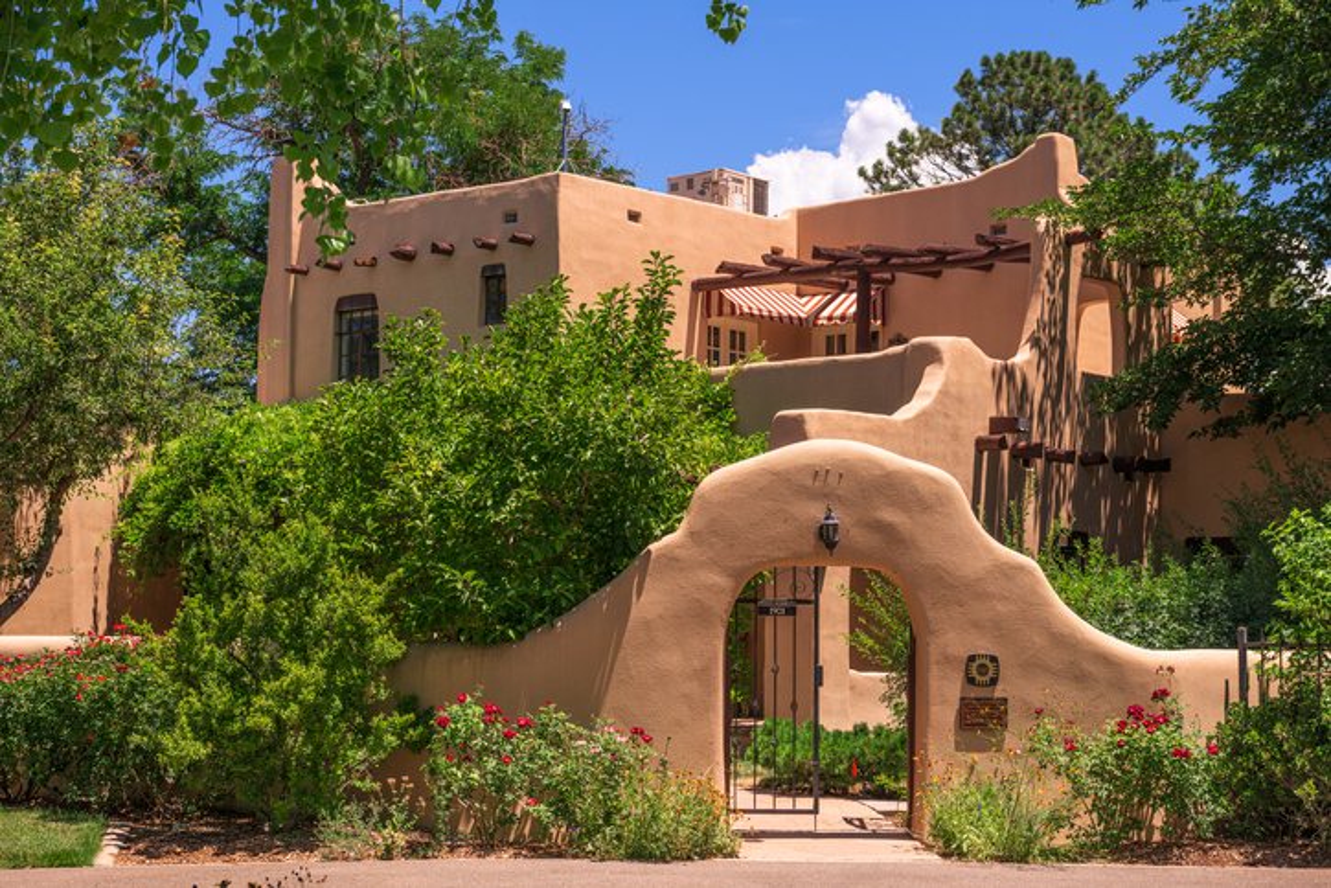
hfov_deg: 32.4
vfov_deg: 21.9
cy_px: 444
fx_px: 2293
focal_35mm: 62
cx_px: 666
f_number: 8
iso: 64
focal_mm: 62
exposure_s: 1/250
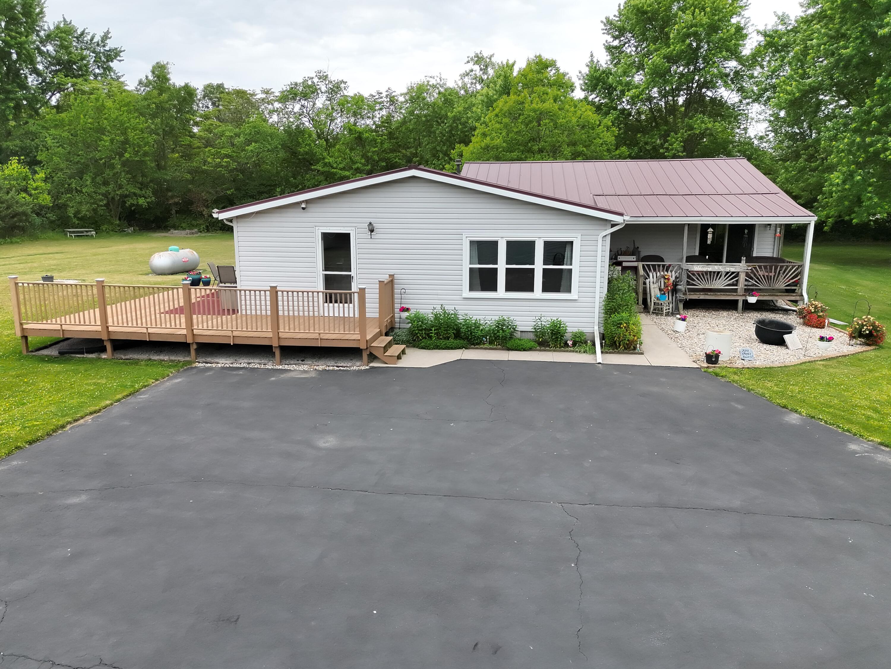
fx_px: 618
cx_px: 446
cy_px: 334
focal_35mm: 24
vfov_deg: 56.8
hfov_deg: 71.6
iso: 350
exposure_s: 1/2000
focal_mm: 6.72
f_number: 1.7
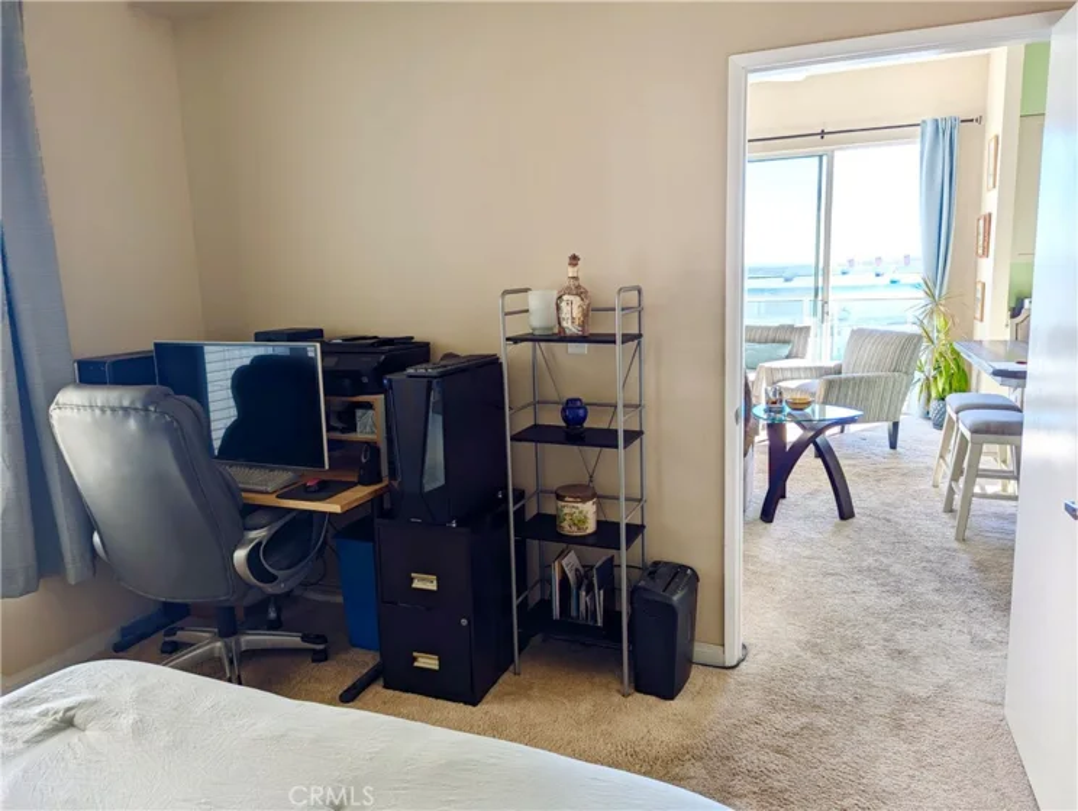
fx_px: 748
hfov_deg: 71.5
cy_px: 406
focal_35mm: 24
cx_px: 539
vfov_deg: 56.9
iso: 53
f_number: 1.85
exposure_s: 1/298
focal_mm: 6.81
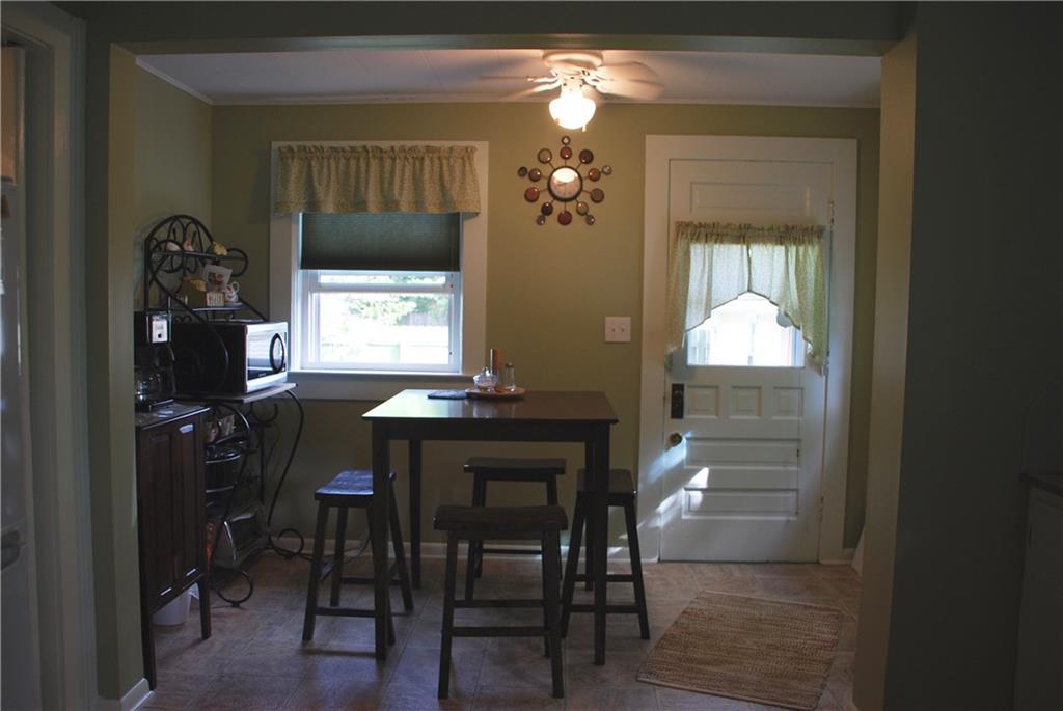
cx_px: 532
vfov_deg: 43.7
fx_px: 887
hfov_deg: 61.9
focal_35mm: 30
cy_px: 356
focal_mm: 20
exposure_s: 1/60
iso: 220
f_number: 3.5
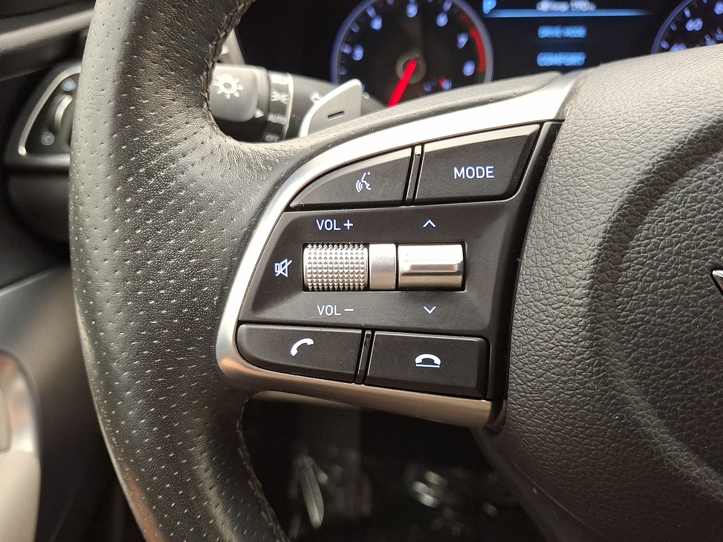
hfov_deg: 69.4
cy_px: 271
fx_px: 522
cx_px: 362
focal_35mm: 25
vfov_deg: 54.9
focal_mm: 4.69
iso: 223
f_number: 1.8
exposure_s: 1/40
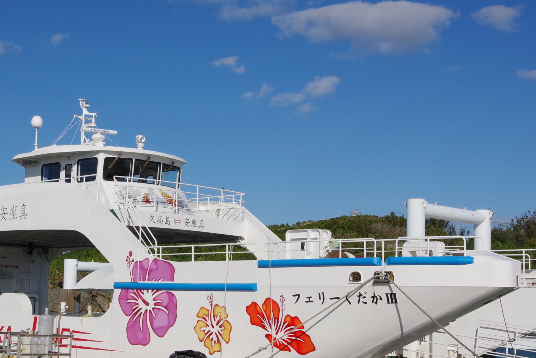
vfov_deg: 19.2
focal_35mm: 71
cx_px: 186
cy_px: 227
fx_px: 1057
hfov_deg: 28.3
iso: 200
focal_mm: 28
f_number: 18
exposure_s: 1/200
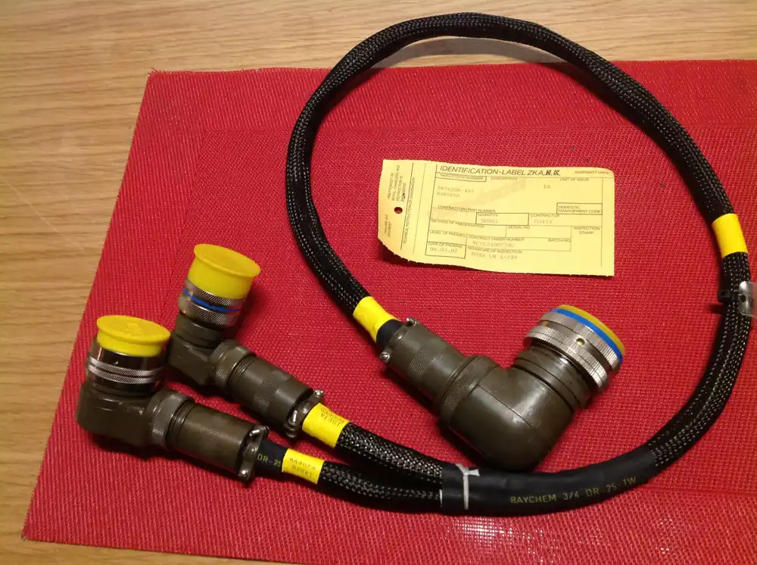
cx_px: 378
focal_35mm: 35
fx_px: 764
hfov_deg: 52.7
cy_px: 282
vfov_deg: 40.6
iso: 160
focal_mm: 4.28
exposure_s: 1/15
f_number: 2.4
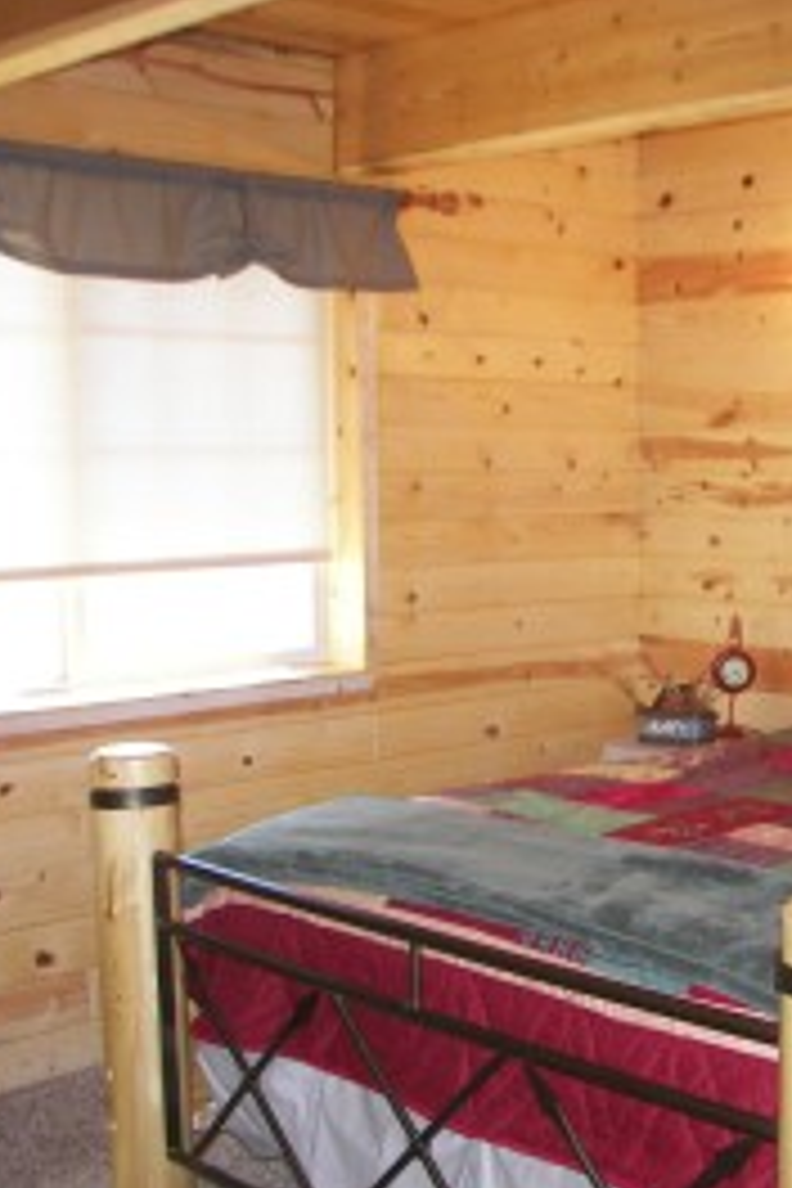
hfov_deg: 25.5
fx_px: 1683
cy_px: 594
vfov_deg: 38.9
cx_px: 747
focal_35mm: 51
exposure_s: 1/30
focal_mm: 6
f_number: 2.8
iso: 100
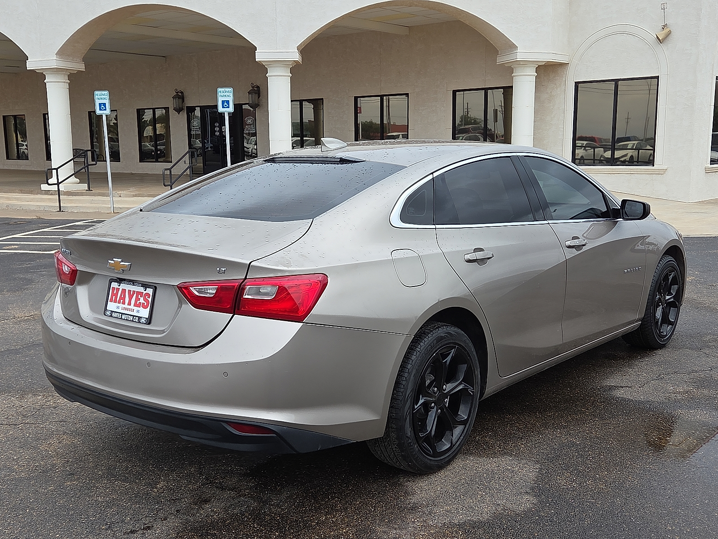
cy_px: 270
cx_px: 359
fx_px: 809
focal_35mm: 39
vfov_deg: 36.8
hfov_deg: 47.9
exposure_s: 1/1667
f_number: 1.8
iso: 76
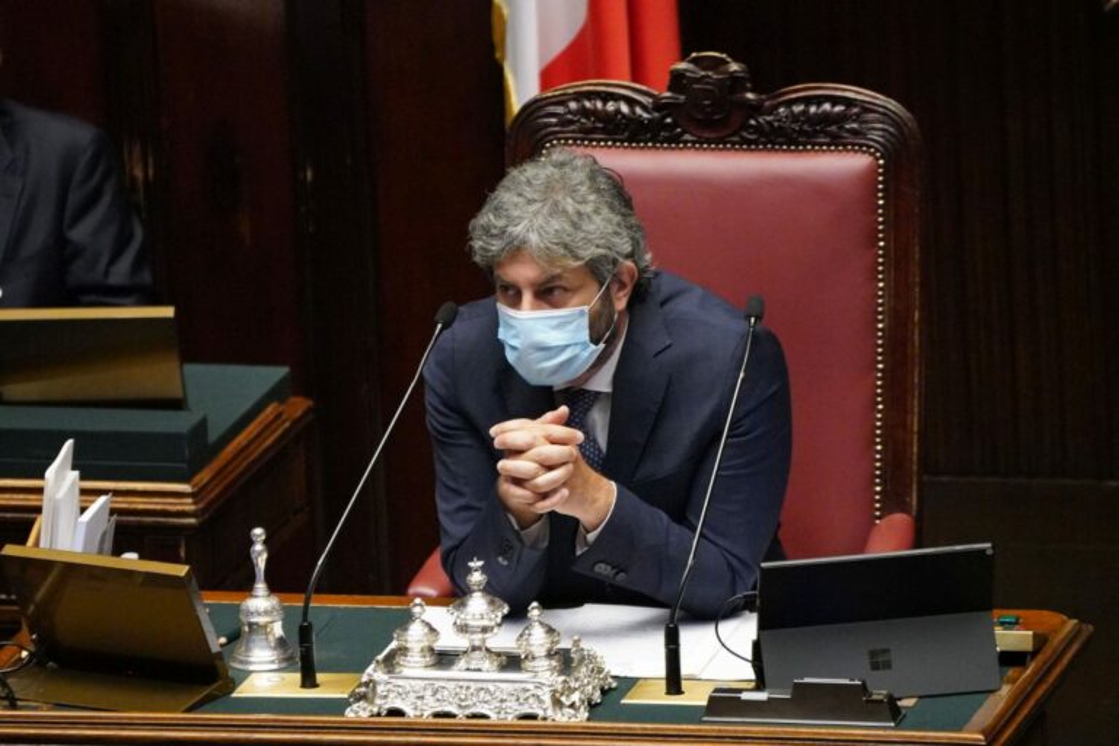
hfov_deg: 3.4
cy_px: 373
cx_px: 560
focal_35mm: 600
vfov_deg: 2.3
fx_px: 18649
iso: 12800
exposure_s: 1/160
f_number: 5.6
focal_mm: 400
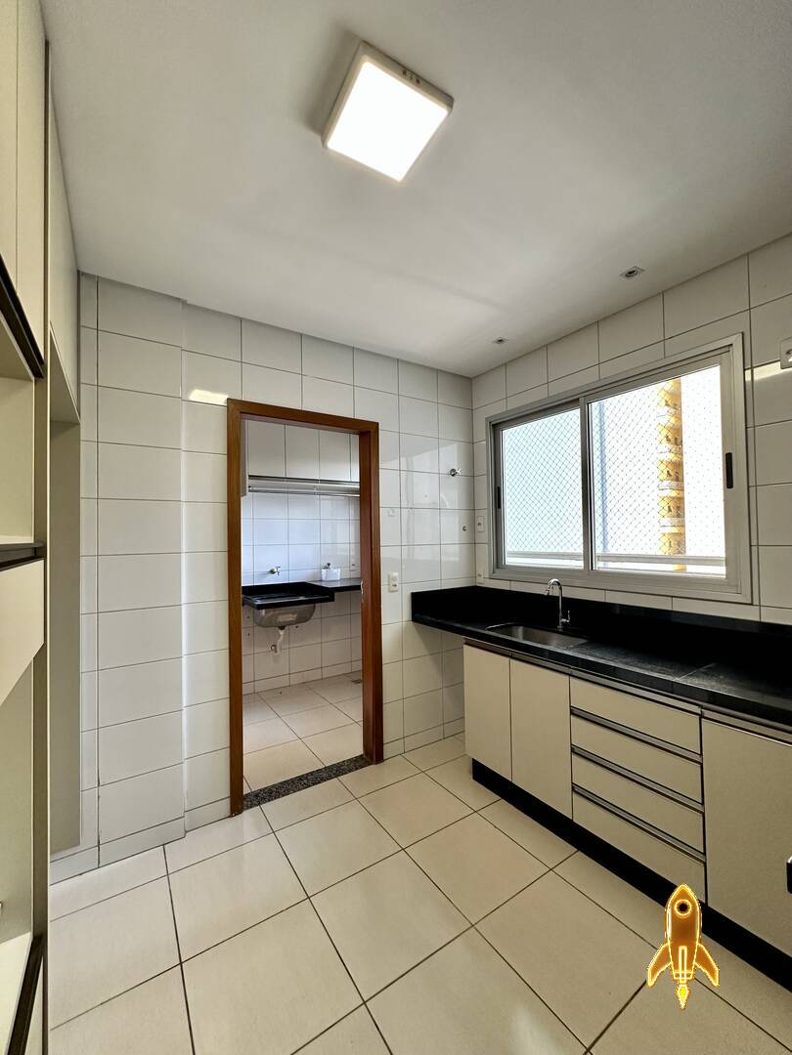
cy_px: 528
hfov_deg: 85.7
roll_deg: +0.8
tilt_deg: +3.1
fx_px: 427
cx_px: 396
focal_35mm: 14
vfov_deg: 102.1
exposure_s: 1/120
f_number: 2.2
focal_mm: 2.22
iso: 200
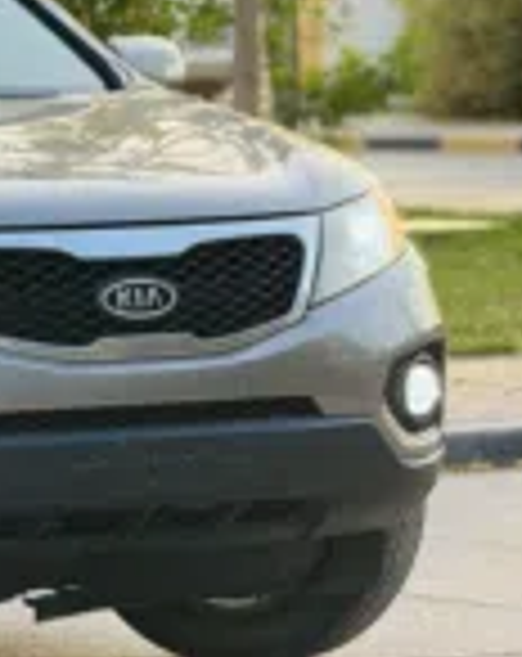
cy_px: 225
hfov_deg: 4.7
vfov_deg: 6.0
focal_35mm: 322
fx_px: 6244
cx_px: -306
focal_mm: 15.66
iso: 50
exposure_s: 1/153
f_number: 2.8
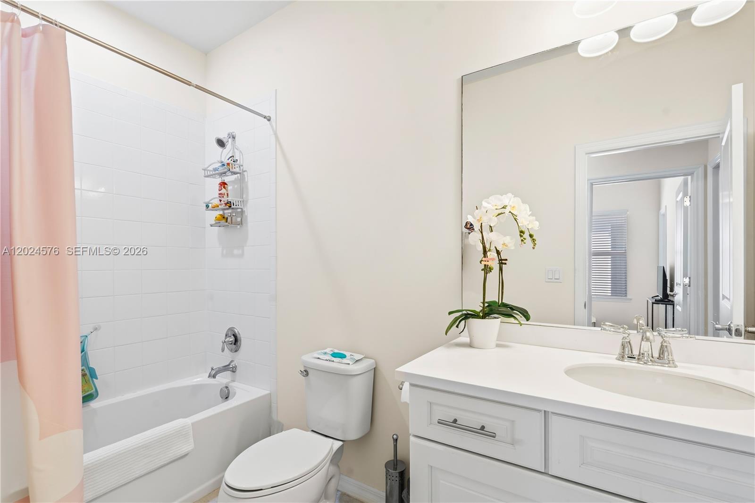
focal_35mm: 16
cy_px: 252
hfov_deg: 96.7
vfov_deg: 73.7
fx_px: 335
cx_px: 378
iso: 100
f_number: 8
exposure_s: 1/2.5
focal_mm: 16
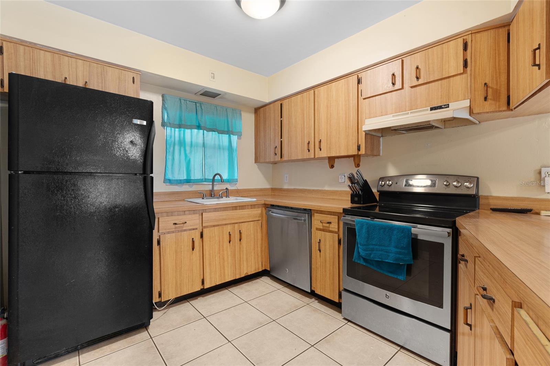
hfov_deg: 96.7
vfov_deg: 73.7
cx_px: 275
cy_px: 183
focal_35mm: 16
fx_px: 244
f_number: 8
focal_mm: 16
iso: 400
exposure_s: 4
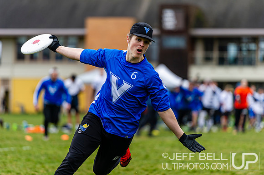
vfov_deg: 6.9
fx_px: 1466
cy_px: 88
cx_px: 132
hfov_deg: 10.3
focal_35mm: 200
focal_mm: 200
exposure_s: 1/1250
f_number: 2.8
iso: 200
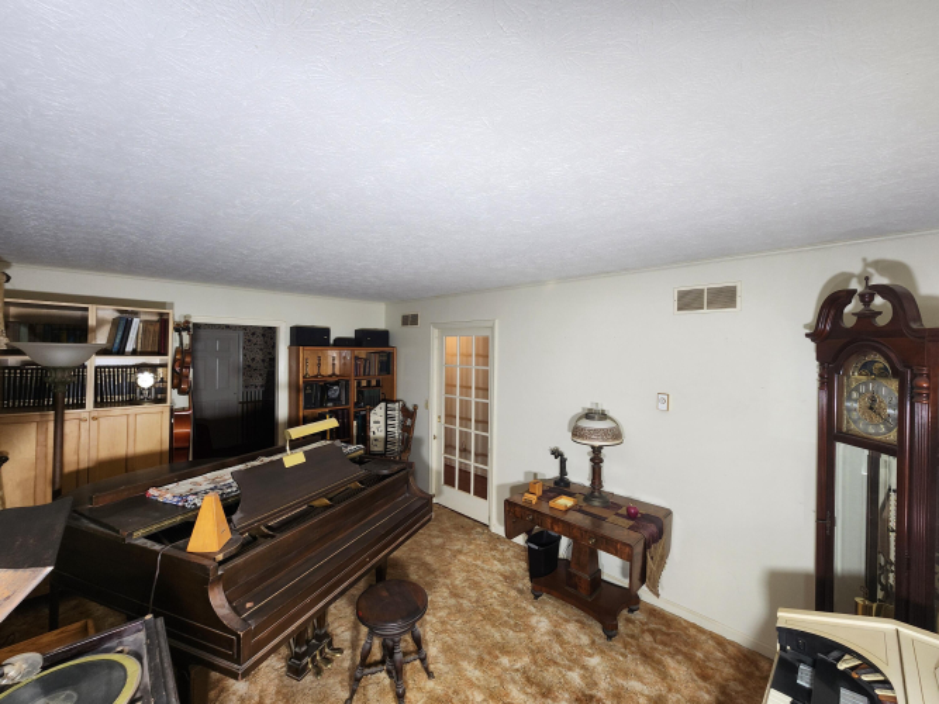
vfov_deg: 89.9
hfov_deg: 106.2
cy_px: 352
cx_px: 470
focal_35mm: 13
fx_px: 353
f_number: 2.2
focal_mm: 2.2
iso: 50
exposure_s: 1/60
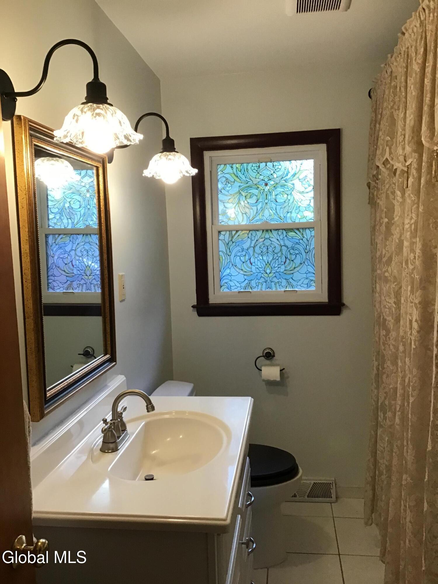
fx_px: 523
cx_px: 219
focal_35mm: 31
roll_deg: +1.6
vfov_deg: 58.4
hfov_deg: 45.4
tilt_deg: -6.6
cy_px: 292
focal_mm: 3.3
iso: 40
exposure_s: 1/30
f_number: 2.4
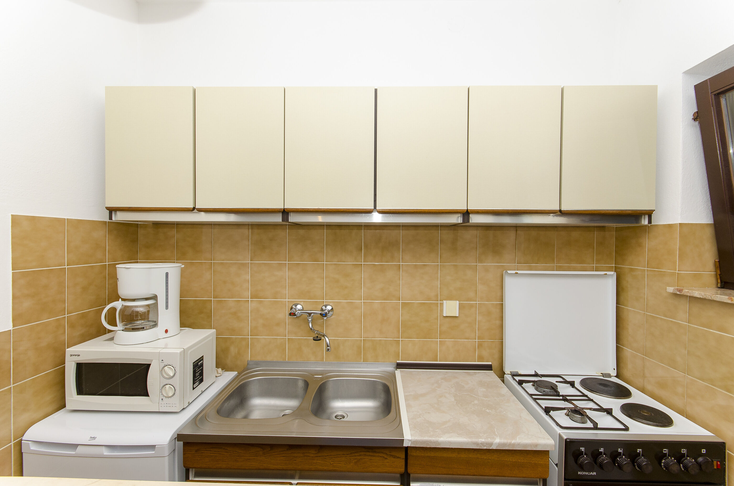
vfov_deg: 77.1
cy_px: 243
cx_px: 367
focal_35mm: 15
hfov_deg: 100.5
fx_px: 305
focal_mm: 10
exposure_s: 1/200
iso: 320
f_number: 8
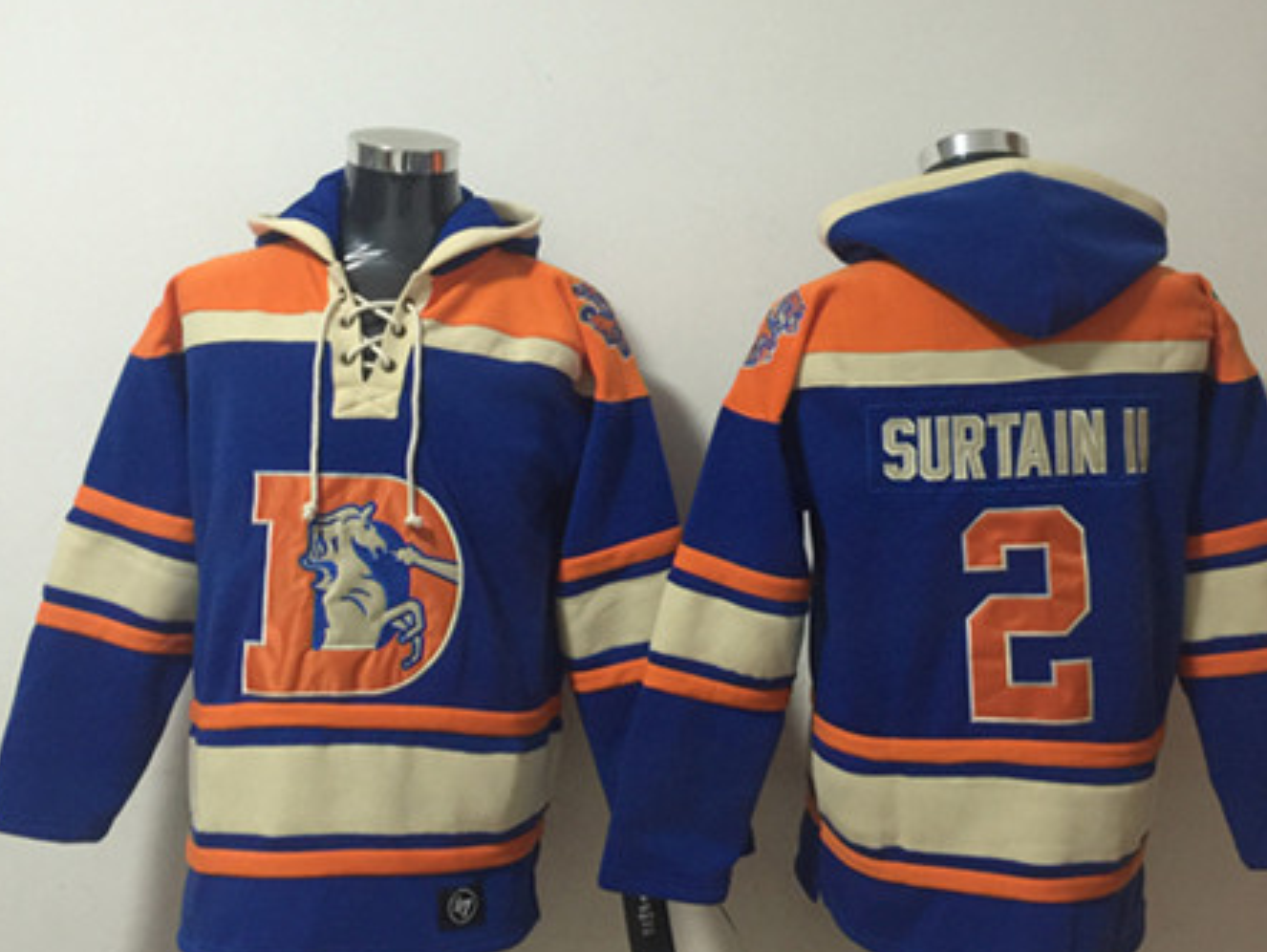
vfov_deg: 37.6
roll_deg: -2.7
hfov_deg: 48.9
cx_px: 676
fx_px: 1392
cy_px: 379
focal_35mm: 38
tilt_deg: +0.8
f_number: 2.2
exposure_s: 1/10
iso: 125
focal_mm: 4.15
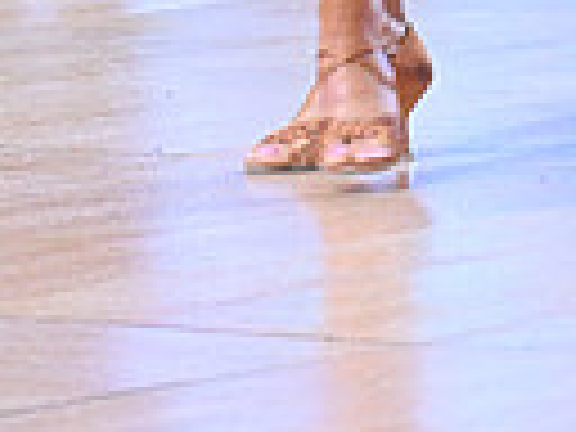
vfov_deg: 2.6
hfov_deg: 3.5
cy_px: -558
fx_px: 9435
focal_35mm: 567
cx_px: 763
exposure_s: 1/250
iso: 2000
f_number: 4
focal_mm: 130
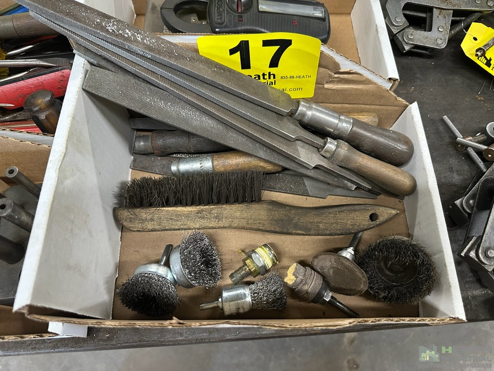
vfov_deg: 56.8
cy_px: 186
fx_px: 343
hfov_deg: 71.6
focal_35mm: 24
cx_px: 247
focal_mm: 6.86
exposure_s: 1/60
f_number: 1.78
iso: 400
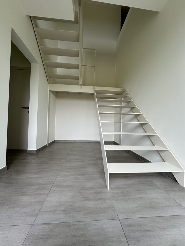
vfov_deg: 102.1
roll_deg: -1.6
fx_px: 100
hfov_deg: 85.7
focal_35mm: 14
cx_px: 92
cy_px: 123
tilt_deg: -0.4
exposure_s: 1/99
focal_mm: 2.22
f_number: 2.2
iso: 64
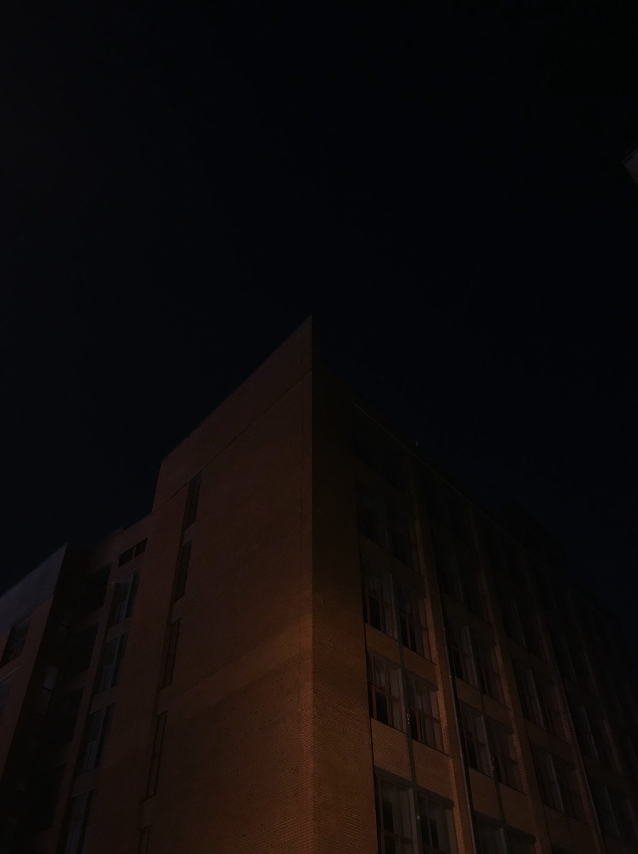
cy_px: 427
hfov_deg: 49.6
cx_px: 319
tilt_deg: +46.2
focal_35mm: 28
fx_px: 690
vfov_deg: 63.5
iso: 100
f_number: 1.8
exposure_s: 1/4
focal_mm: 3.99
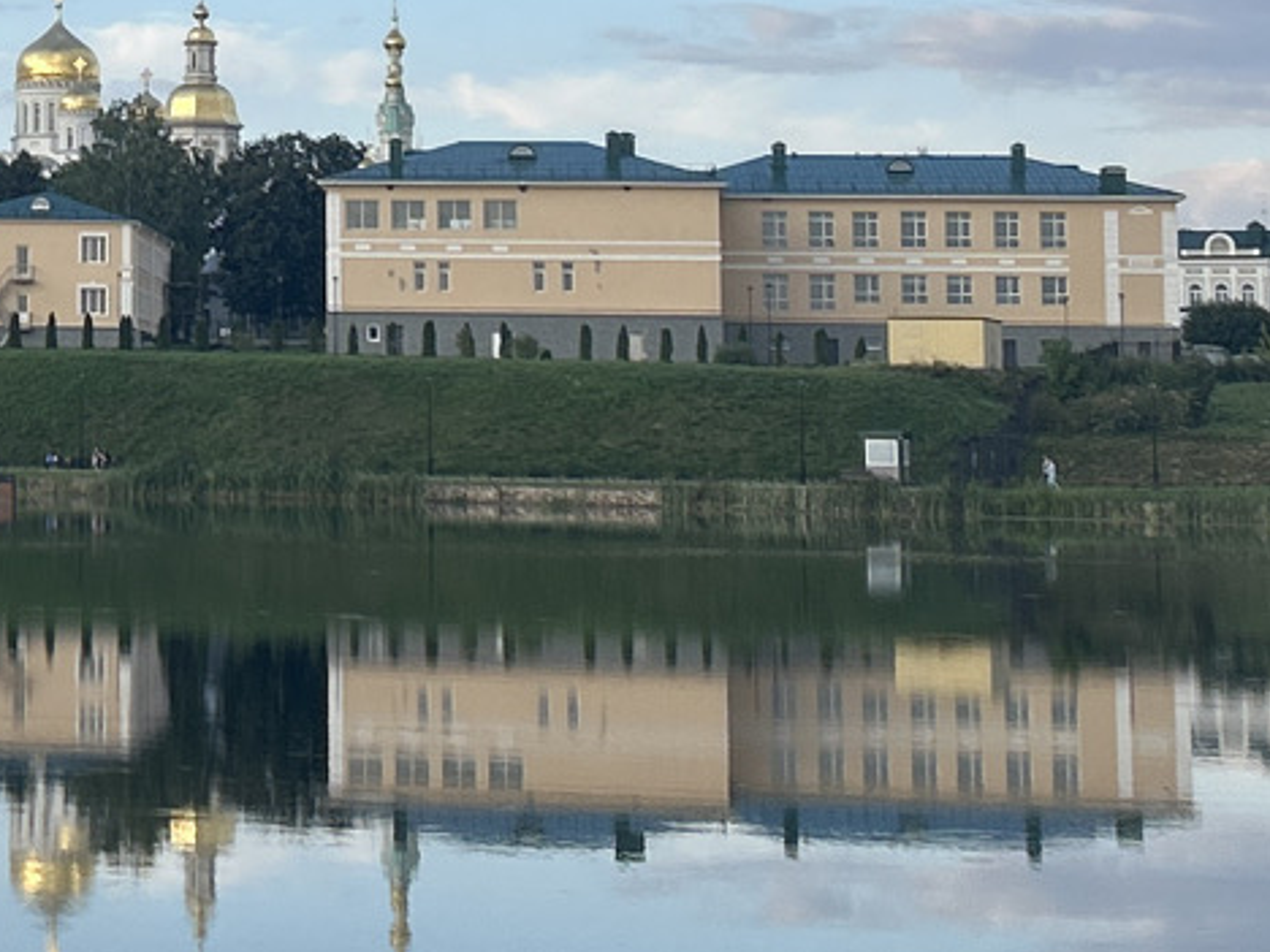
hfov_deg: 17.2
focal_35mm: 111
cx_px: -84
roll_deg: -0.9
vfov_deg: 13.1
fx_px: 4072
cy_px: -33
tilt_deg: +6.7
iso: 50
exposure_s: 1/1431
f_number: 1.5
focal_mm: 5.7
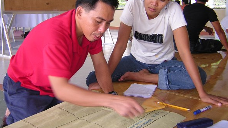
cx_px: 115
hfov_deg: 50.5
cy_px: 44
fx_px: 242
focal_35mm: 40
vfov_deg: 29.5
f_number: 2.6
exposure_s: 1/30
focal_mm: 4.7
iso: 100
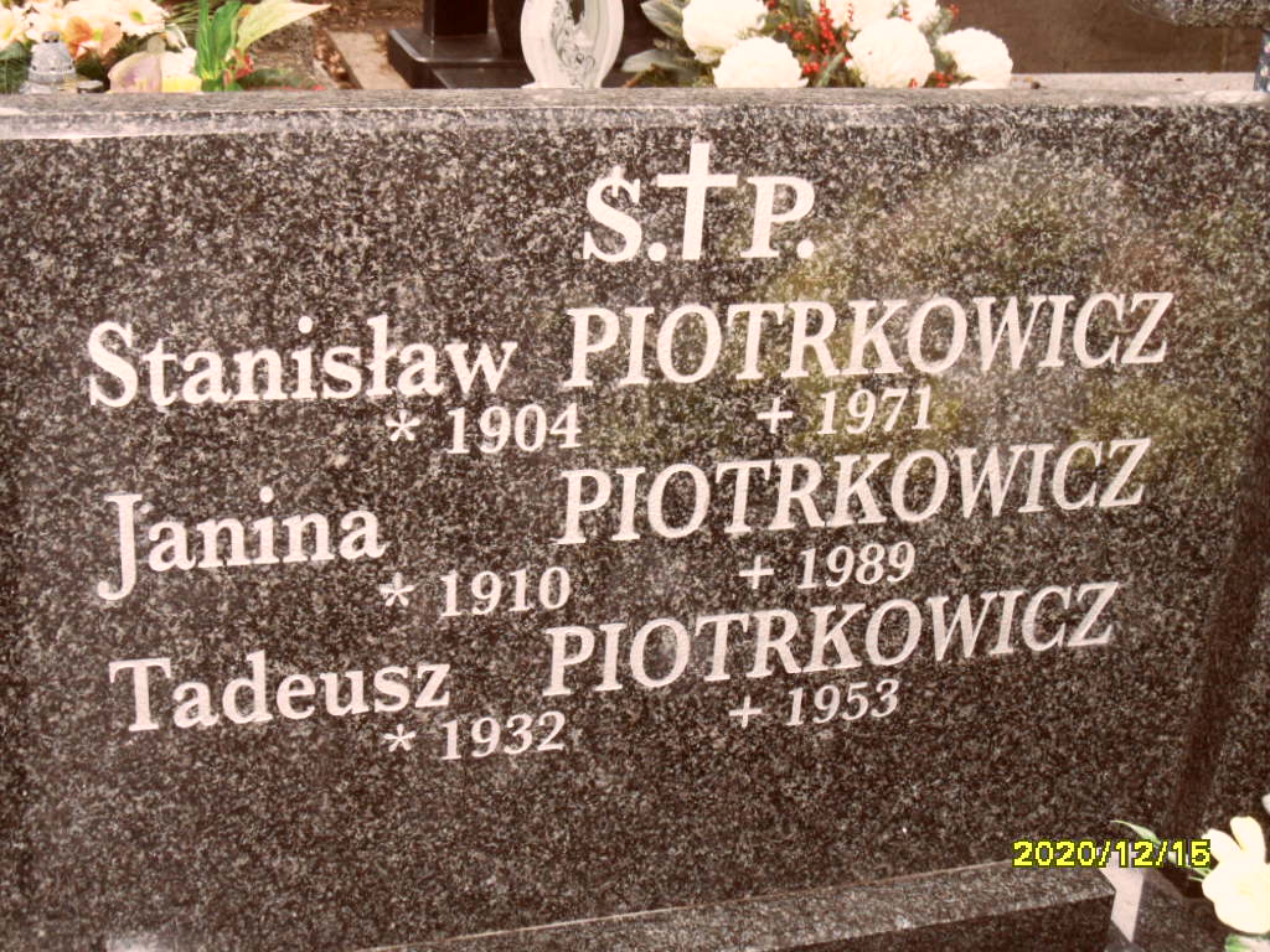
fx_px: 1834
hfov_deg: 38.2
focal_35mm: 50
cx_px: 635
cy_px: 476
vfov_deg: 29.1
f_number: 3.8
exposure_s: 1/45
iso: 200
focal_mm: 8.2
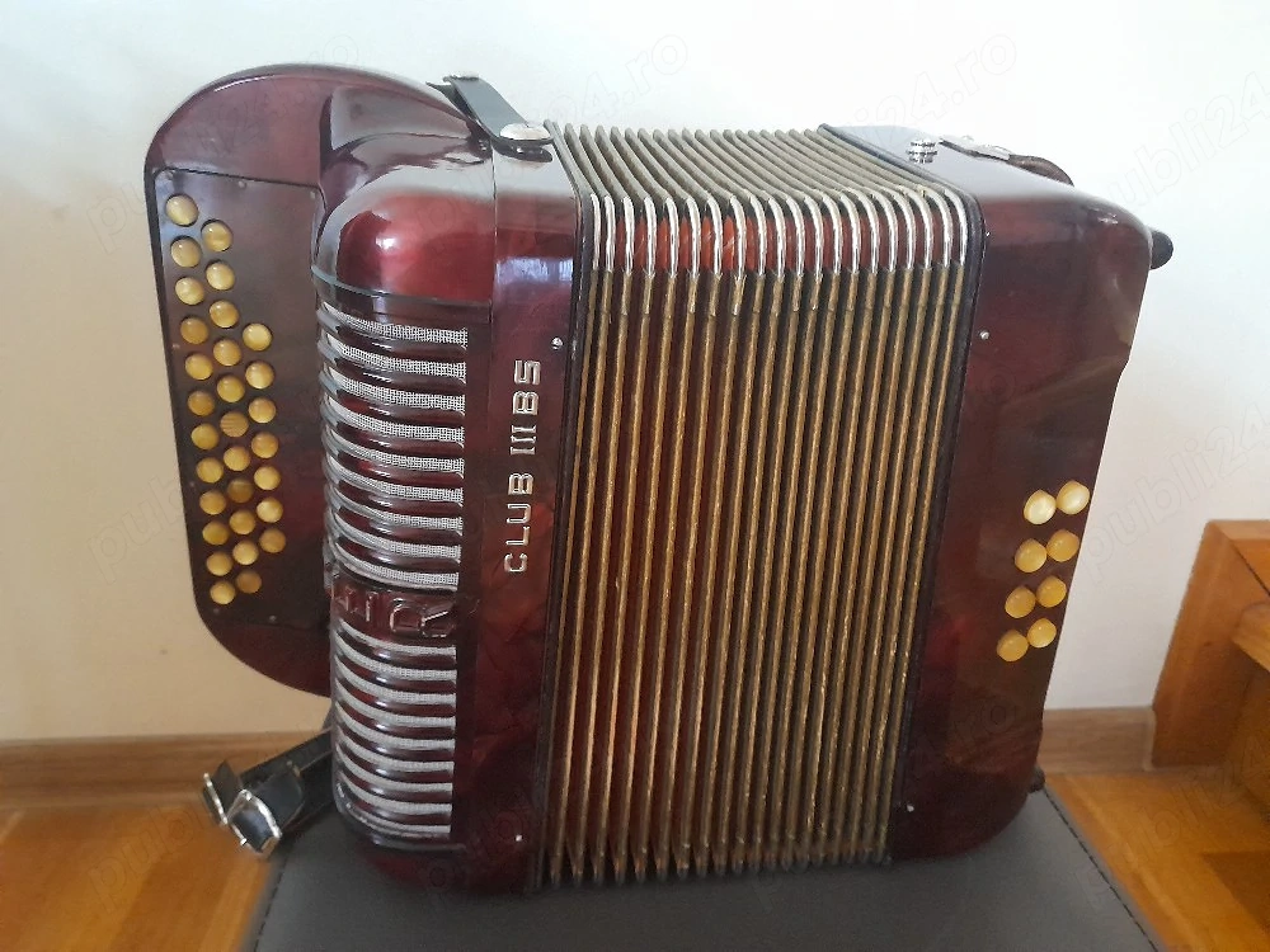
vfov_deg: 54.9
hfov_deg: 69.4
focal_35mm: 25
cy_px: 476
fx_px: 917
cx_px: 635
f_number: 2
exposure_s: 1/20
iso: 1000
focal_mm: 4.6
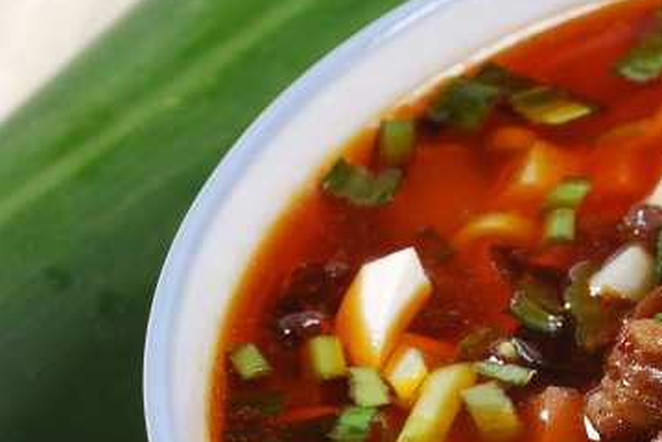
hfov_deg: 9.4
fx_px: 3938
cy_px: 413
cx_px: 940
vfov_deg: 6.4
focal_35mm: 214
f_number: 9
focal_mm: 50
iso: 100
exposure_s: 1/160
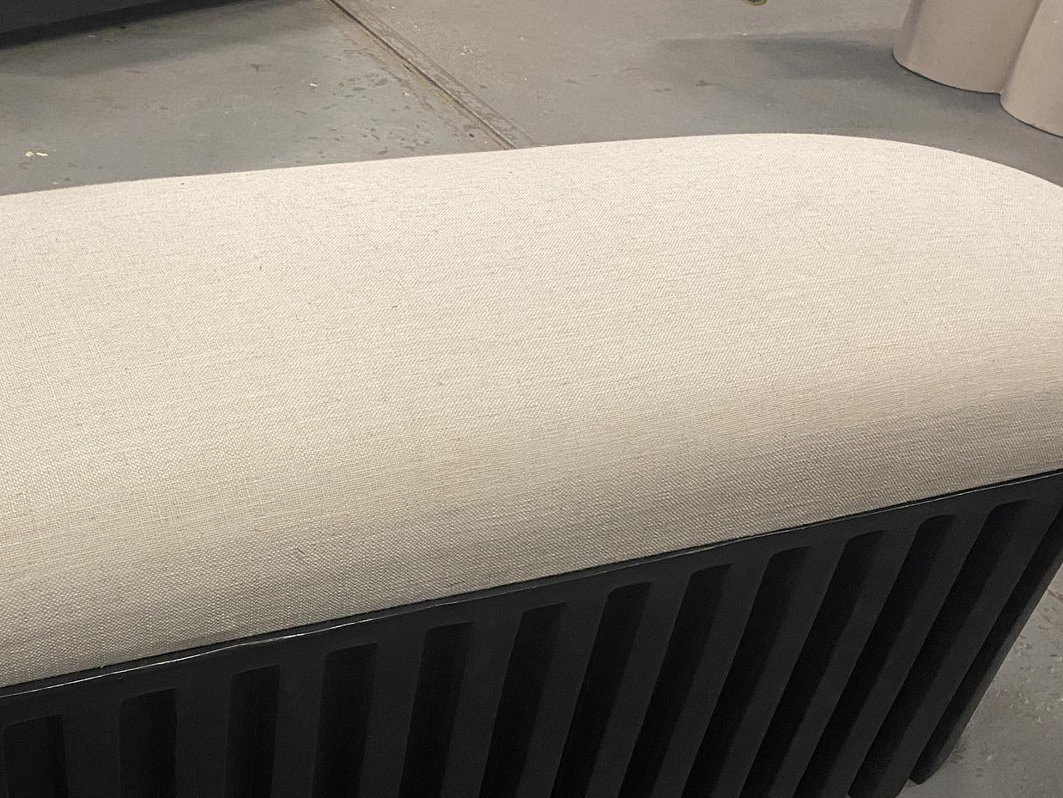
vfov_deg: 33.8
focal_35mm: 42
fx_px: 1290
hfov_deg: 43.8
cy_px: 582
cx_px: 316
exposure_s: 1/50
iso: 250
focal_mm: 4.25
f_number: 1.8
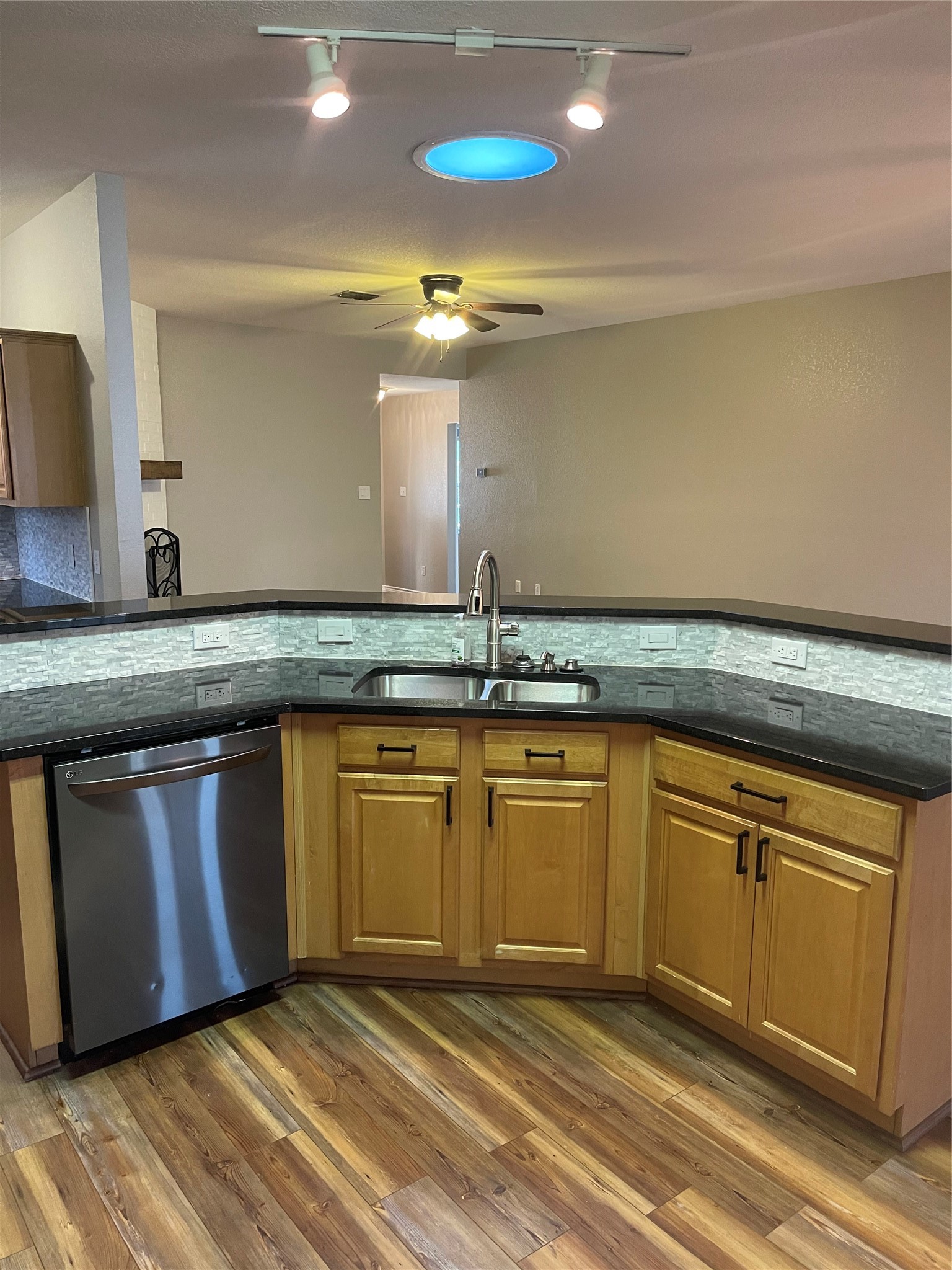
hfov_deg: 53.1
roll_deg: -0.3
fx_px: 953
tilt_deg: -10.6
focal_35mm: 26
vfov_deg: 67.3
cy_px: 635
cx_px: 476
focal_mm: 5.1
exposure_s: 1/60
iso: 500
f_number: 1.6
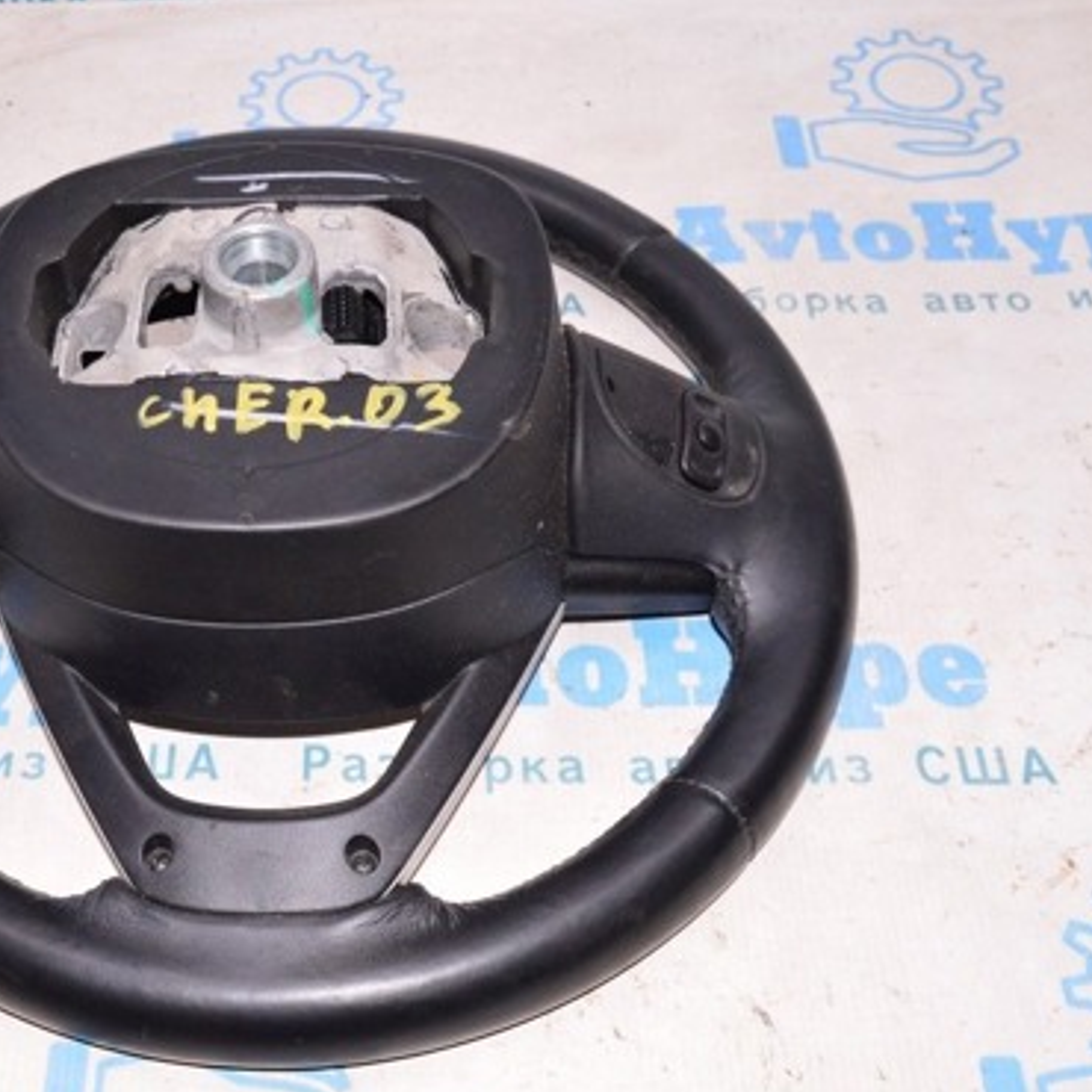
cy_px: 527
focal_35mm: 44
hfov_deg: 37.5
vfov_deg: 38.3
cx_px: 283
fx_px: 1570
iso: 1600
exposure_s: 1/160
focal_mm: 20
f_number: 8
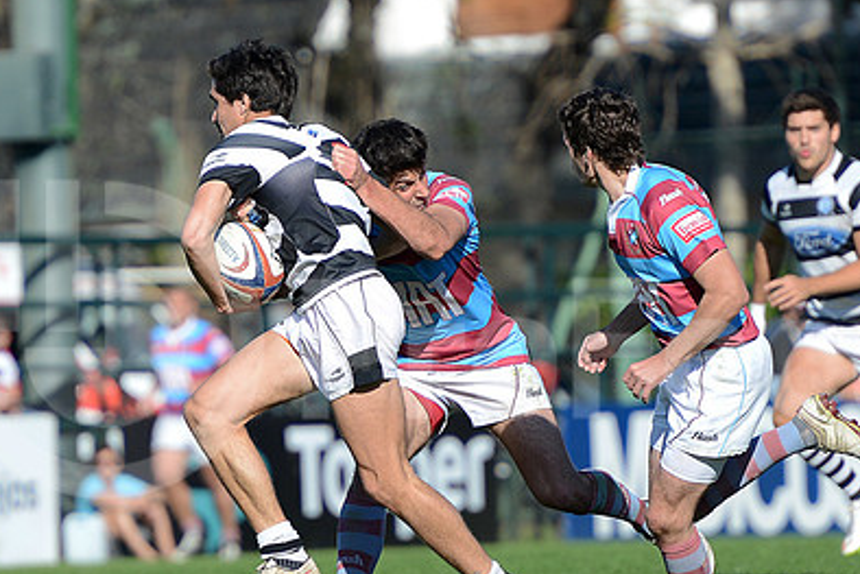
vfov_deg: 3.3
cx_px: 478
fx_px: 9845
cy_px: 344
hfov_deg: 5.0
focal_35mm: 412
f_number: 4
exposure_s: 1/2000
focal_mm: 280
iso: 320
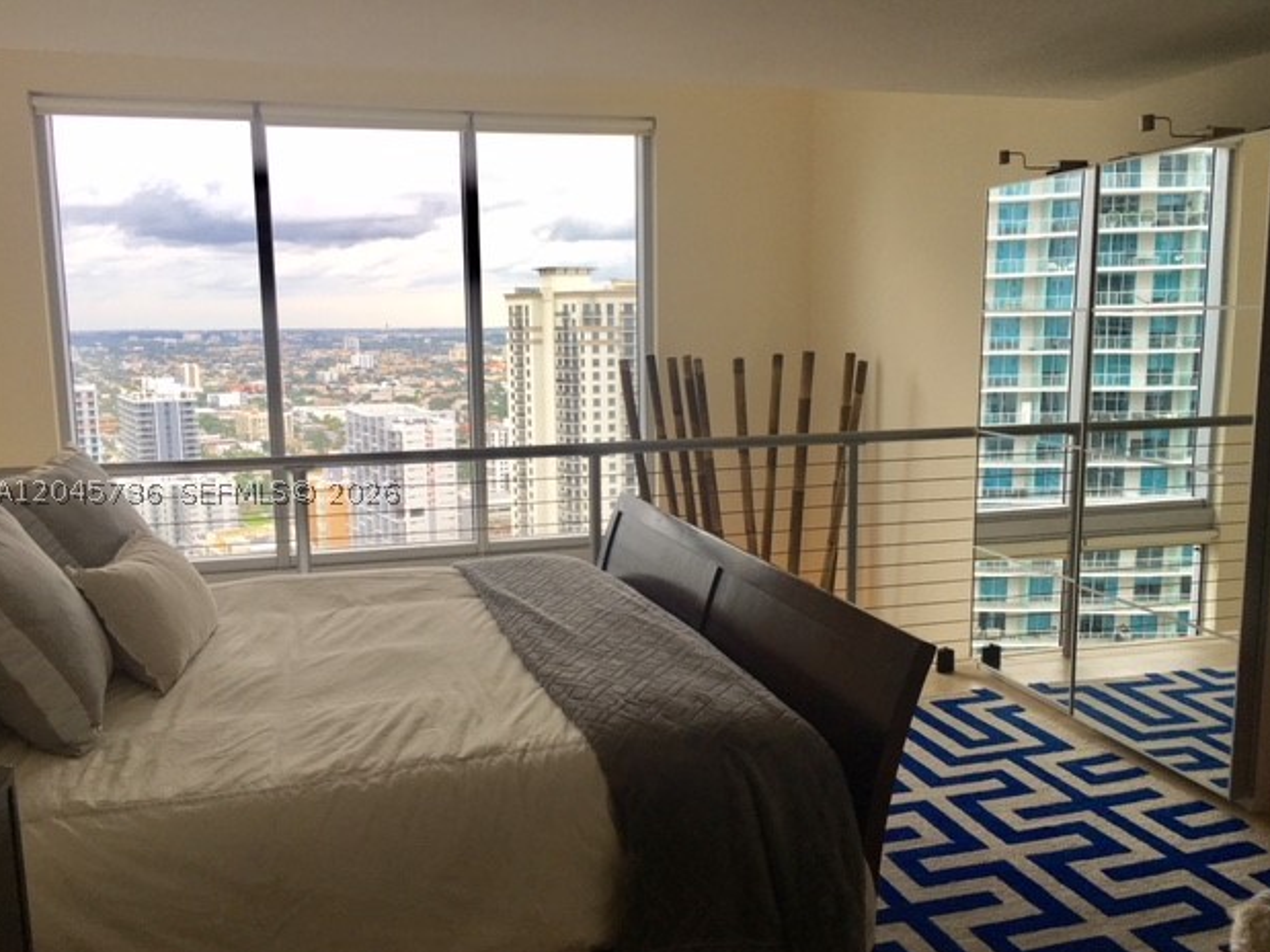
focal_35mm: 30
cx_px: 644
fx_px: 1100
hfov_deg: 60.0
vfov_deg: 46.8
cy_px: 490
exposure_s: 1/128
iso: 25
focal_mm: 4.15
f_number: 2.2
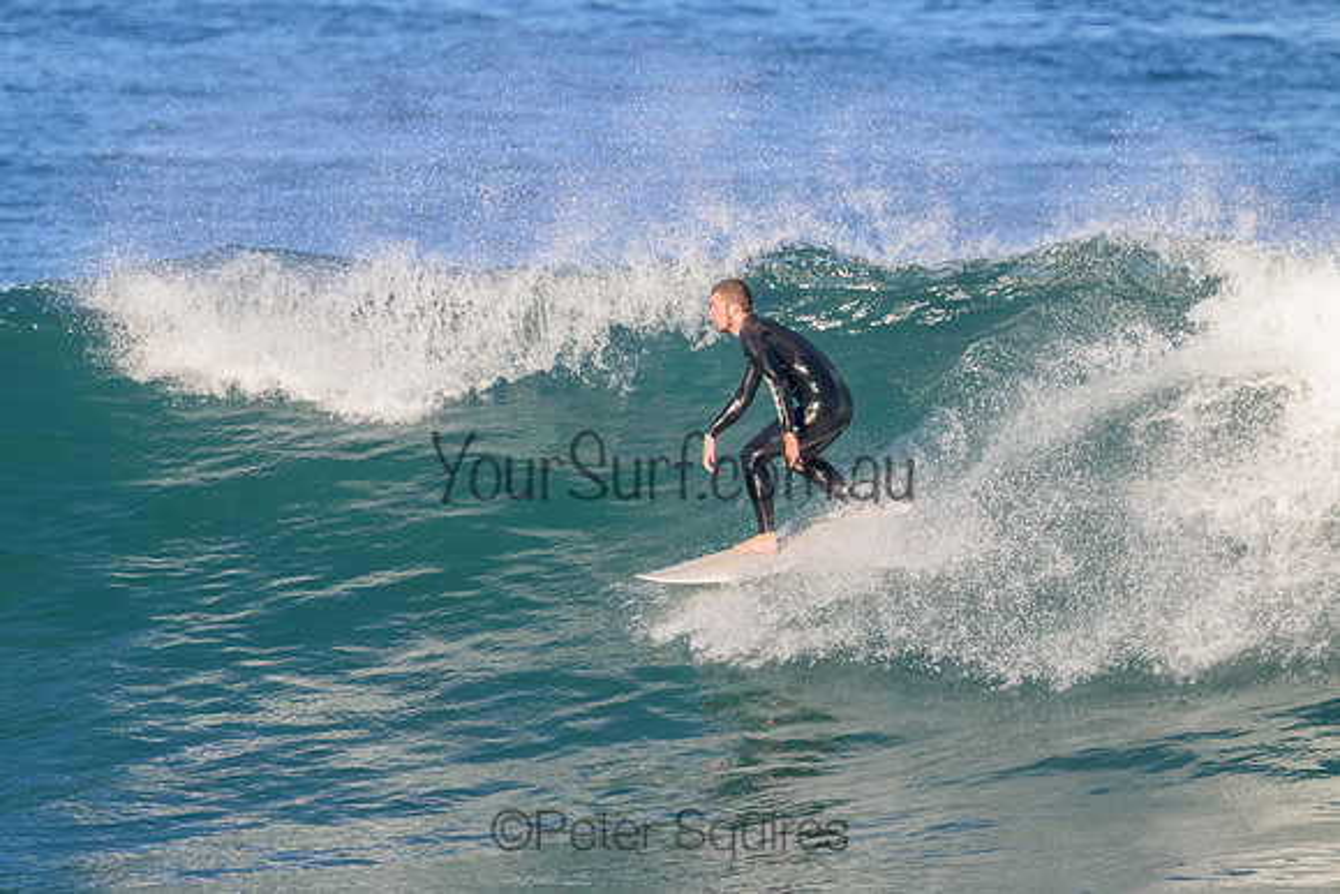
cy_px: 447
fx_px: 29783
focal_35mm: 800
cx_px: 670
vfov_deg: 1.7
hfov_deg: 2.6
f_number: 11
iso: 2000
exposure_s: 1/2000
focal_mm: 800
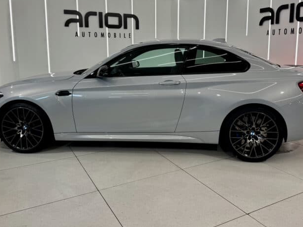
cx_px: 157
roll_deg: +0.5
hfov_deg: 58.3
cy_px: 85
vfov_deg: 45.1
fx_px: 271
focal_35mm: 31
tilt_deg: -7.0
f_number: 1.78
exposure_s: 1/100
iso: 100
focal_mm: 6.76
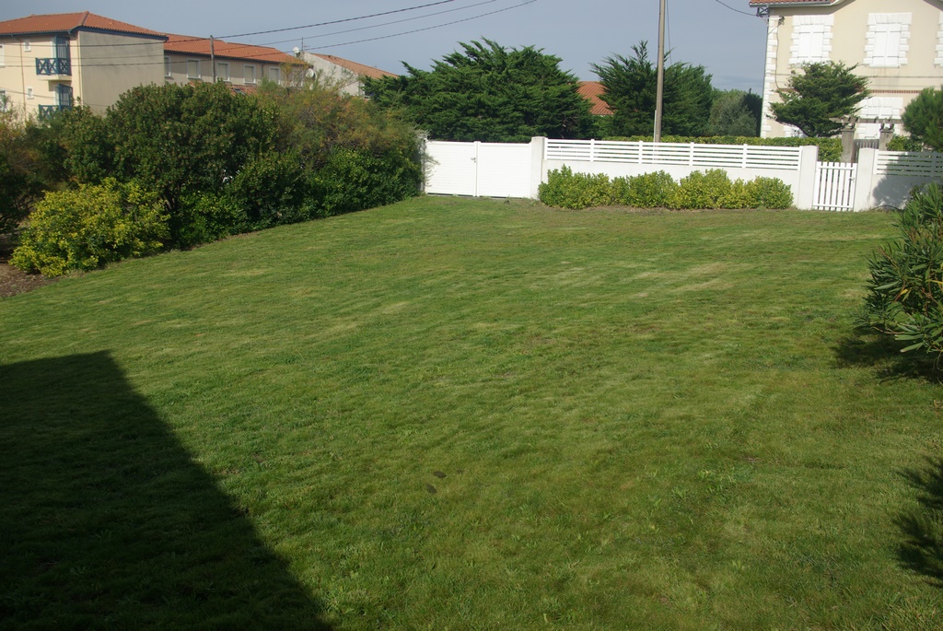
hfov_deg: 55.1
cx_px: 472
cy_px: 316
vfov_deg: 38.4
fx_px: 905
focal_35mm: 34
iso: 100
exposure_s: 1/350
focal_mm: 23
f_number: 8
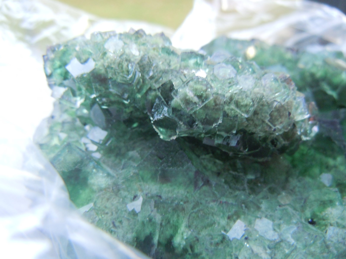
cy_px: 130
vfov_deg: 46.8
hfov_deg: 60.0
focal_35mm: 30
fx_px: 300
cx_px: 173
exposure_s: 1/8
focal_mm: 5.4
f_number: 3.5
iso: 400
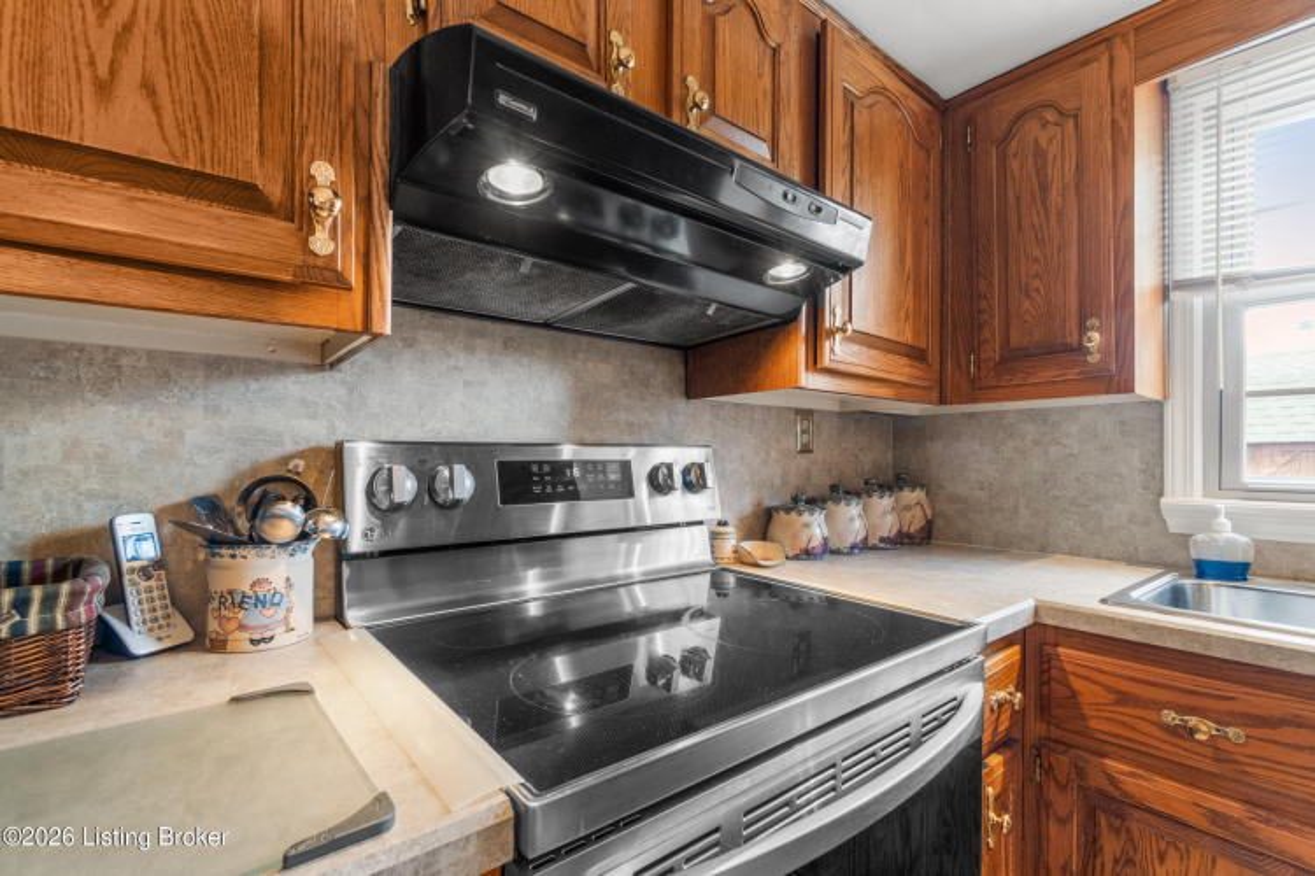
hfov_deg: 100.4
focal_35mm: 15
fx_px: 548
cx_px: 658
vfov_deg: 77.3
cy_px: 438
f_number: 8
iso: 400
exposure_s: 1/2.5
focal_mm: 10
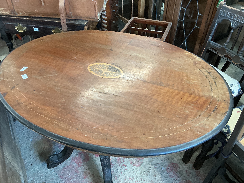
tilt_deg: -43.3
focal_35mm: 29
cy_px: 92
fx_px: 204
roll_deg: -1.3
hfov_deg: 61.7
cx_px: 122
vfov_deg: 48.2
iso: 160
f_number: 1.8
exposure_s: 1/50
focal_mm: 3
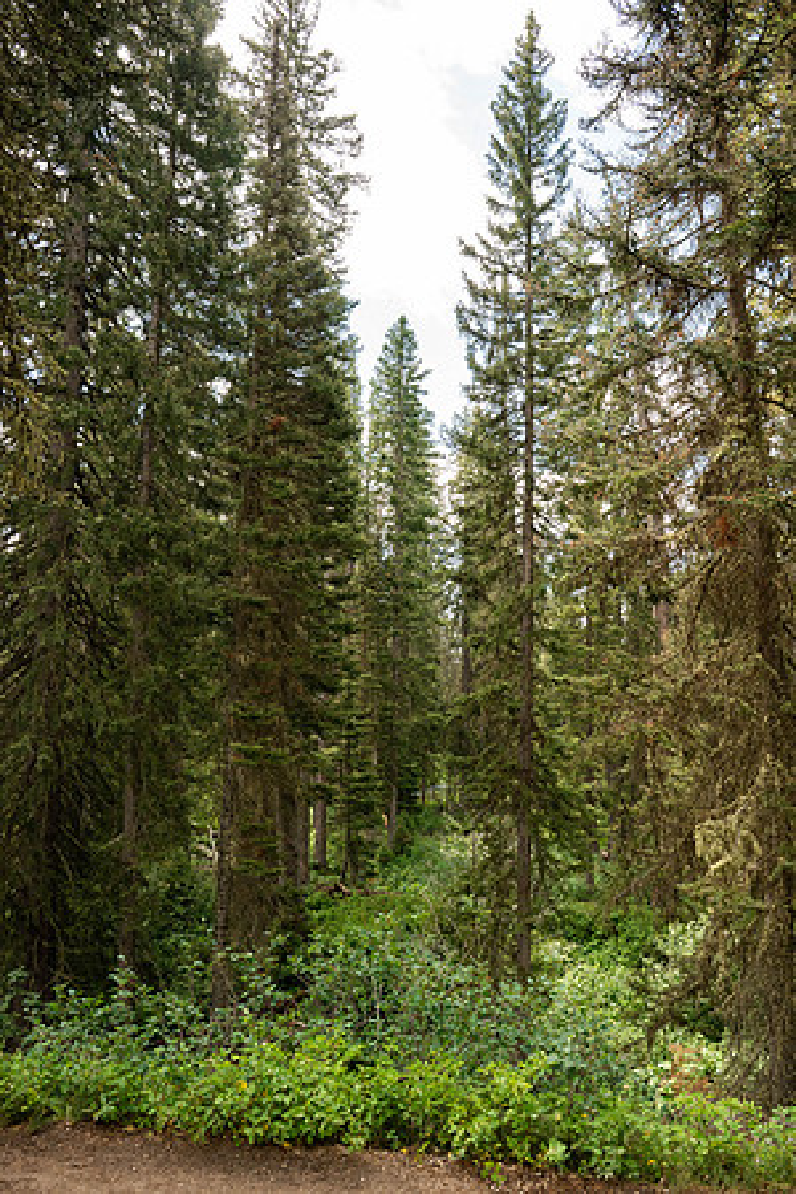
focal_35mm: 24
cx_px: 398
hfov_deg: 53.1
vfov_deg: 73.7
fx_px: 796
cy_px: 597
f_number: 6.3
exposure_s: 1/640
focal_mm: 24
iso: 900
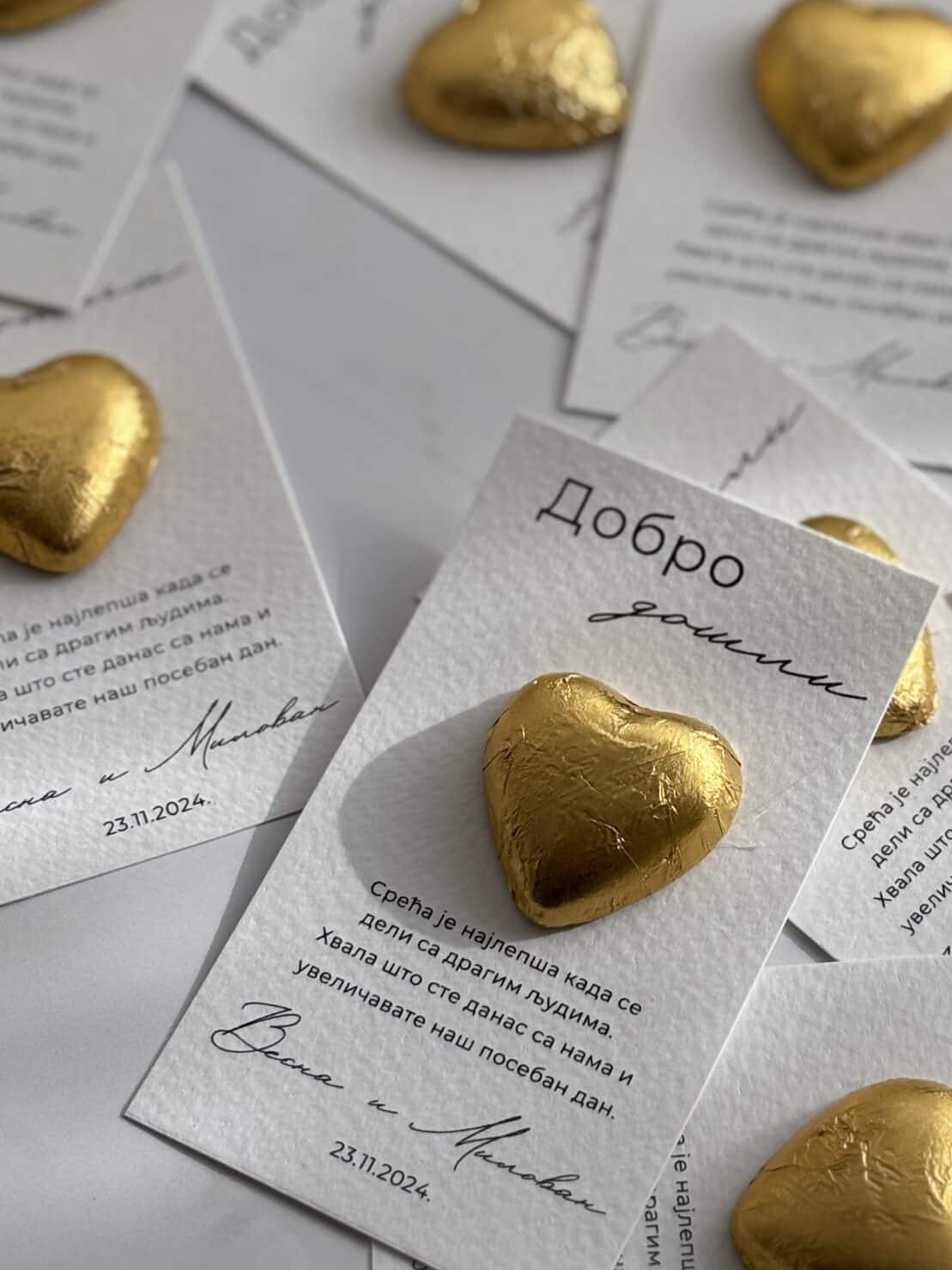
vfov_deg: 21.7
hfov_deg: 16.3
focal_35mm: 90
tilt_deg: -58.2
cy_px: 458
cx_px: 707
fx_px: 3301
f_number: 1.6
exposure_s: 1/413
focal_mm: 5.96
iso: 32
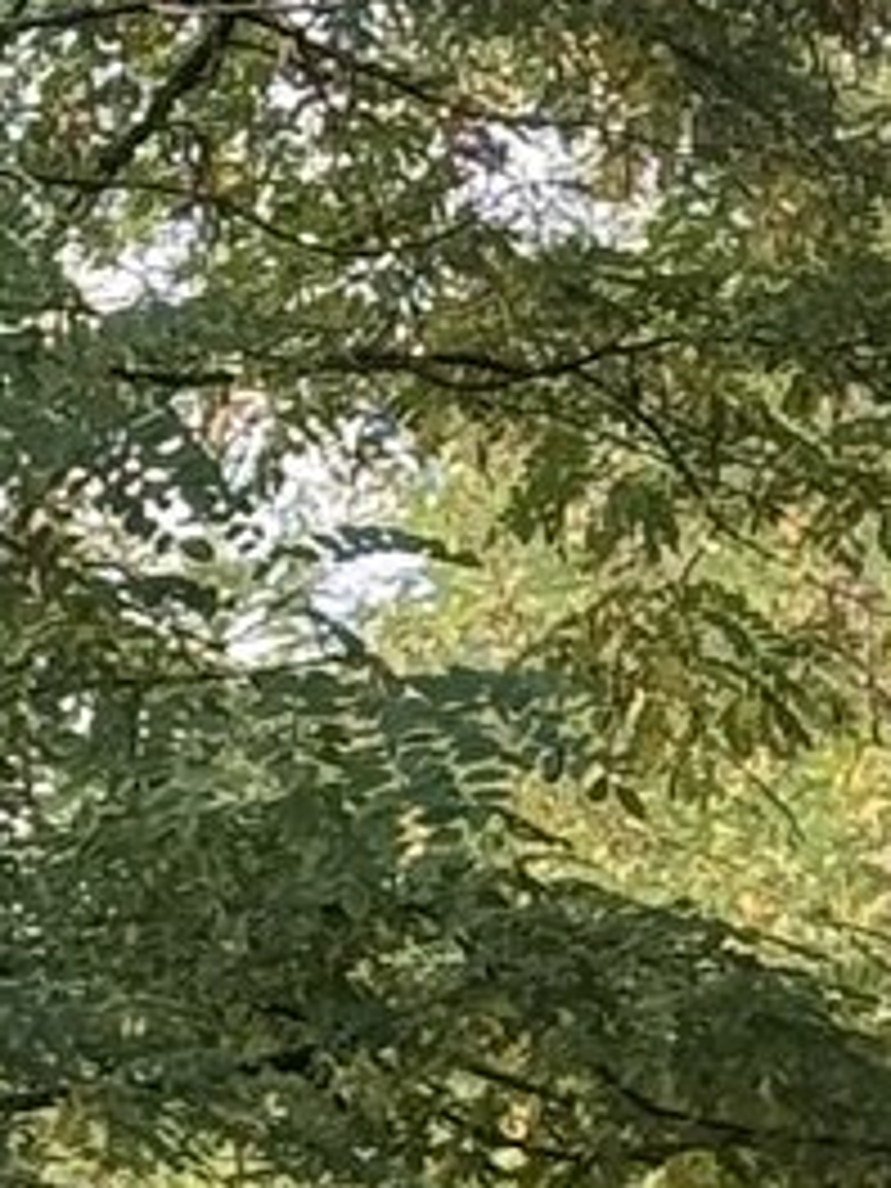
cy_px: 1557
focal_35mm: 364
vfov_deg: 5.4
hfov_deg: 4.0
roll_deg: -0.3
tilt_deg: +8.2
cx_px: 2290
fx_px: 12492
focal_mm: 6.76
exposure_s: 1/343
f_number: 1.78
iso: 100
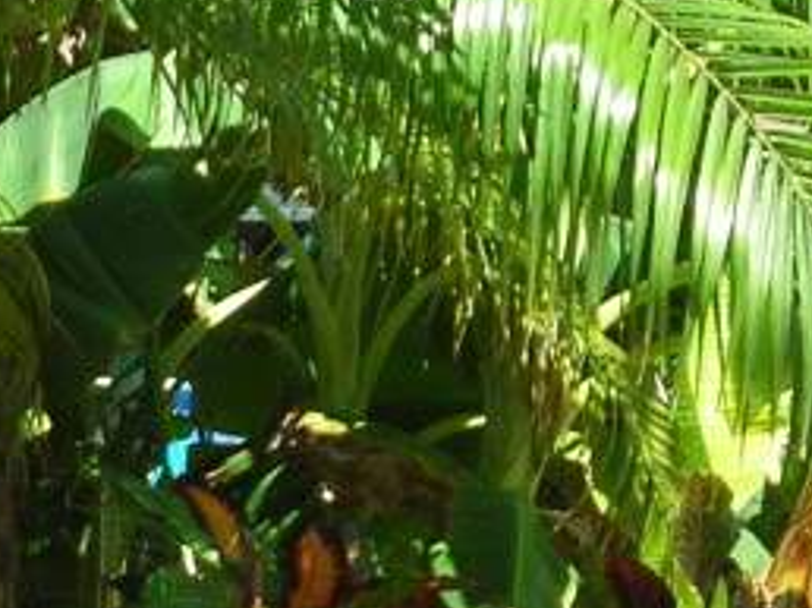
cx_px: -352
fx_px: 3539
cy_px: 860
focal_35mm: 151
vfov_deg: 9.6
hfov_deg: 12.5
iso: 100
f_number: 3.2
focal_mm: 6.3
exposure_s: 1/324
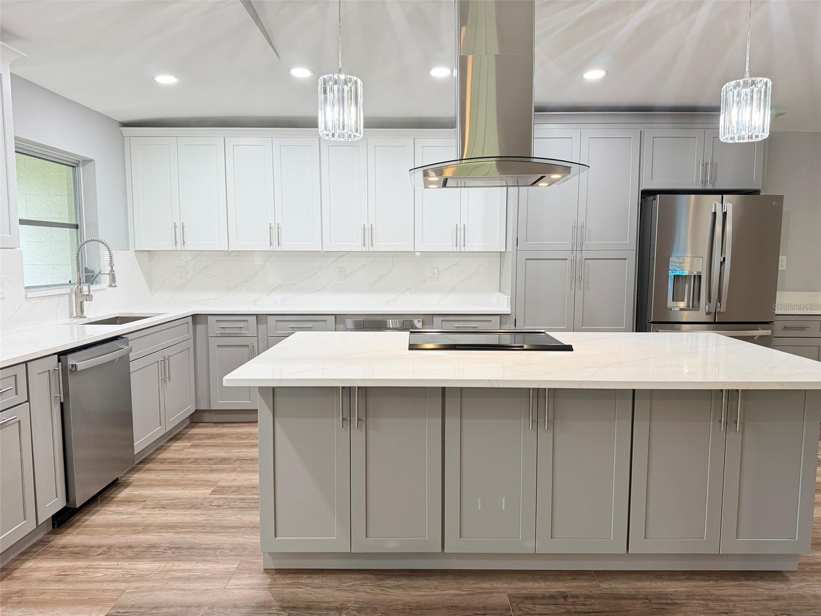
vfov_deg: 56.8
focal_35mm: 24
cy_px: 308
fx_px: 569
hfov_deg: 71.6
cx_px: 410
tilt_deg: -5.8
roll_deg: +0.3
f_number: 1.78
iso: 400
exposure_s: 1/60
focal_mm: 6.76
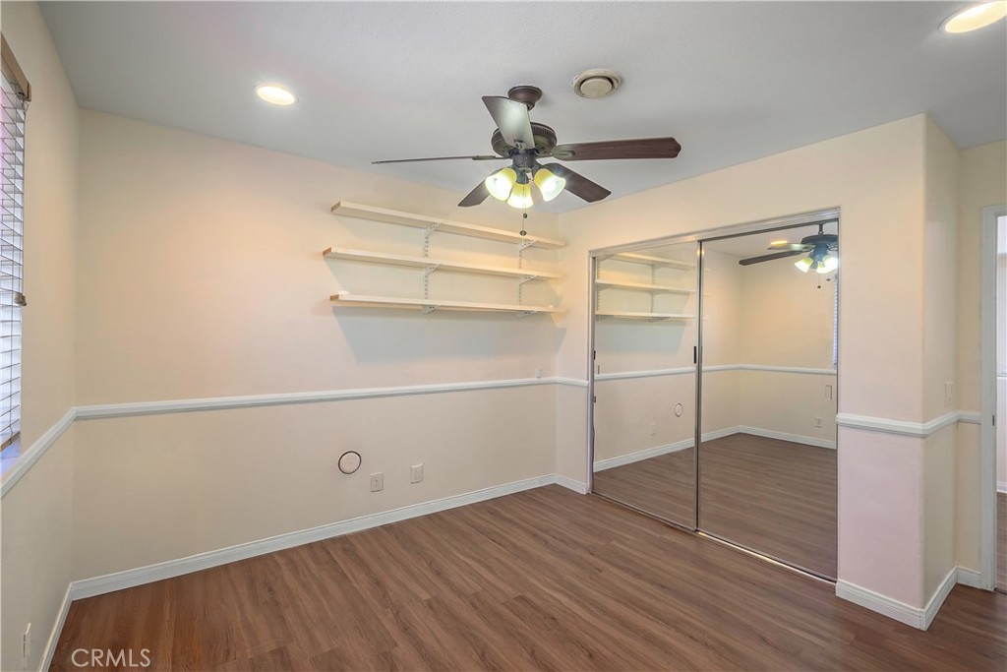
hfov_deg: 96.7
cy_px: 336
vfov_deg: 73.8
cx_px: 504
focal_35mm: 16
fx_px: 448
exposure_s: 1/2.5
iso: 50
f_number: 22
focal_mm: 16
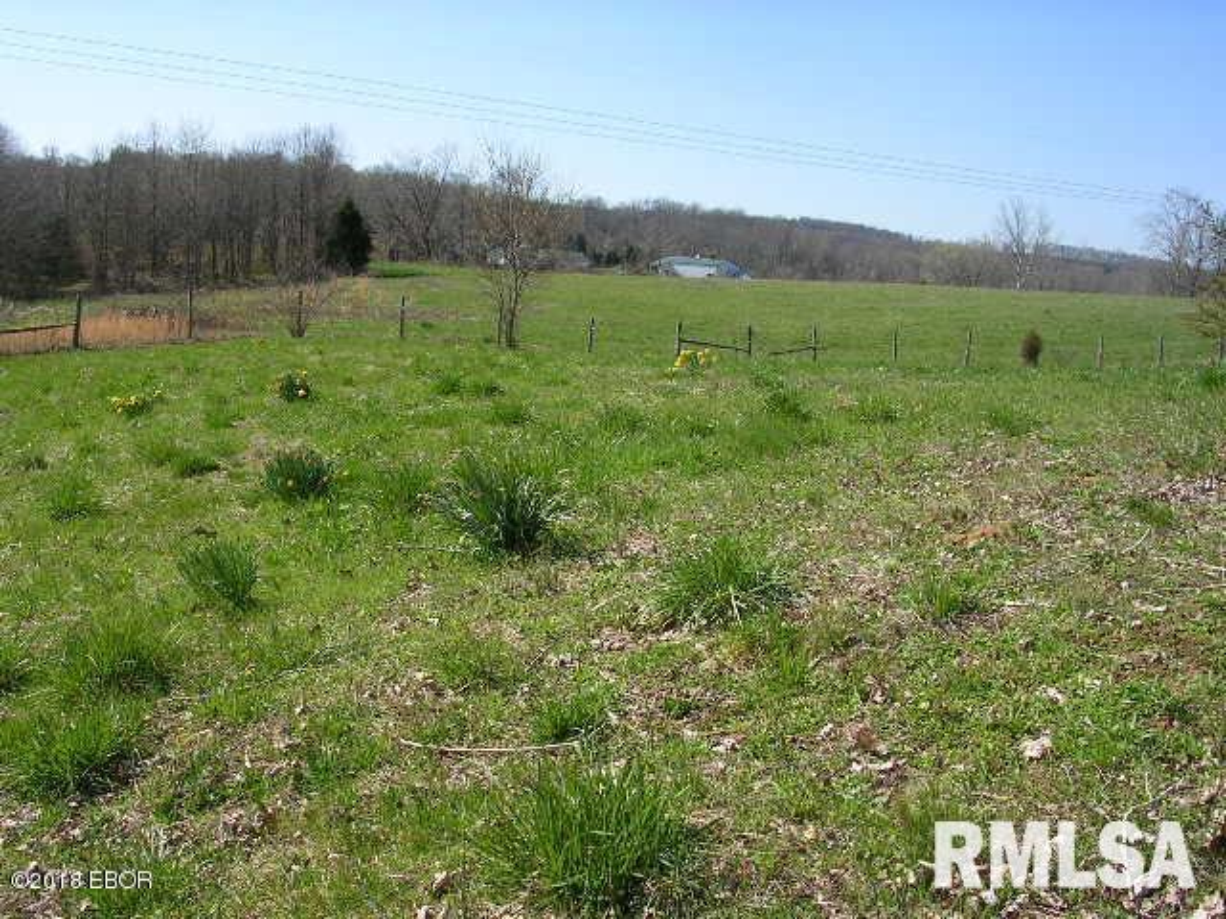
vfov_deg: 37.7
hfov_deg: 49.0
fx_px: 1346
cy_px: 460
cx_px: 613
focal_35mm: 38
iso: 50
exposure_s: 1/243
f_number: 5.6
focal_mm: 5.8
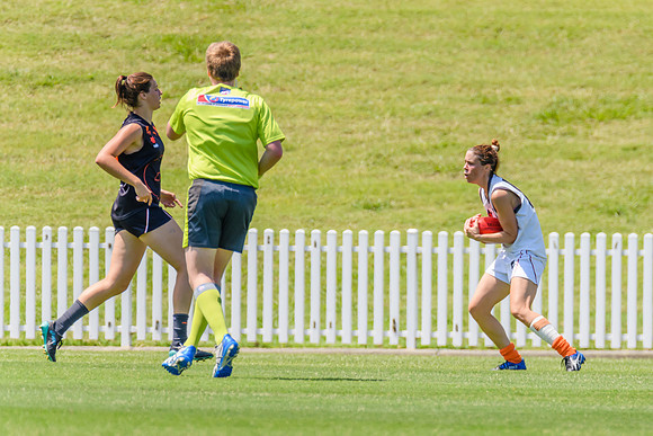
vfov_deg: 1.4
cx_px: 531
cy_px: 204
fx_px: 17361
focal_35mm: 957
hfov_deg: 2.2
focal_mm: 550
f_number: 9
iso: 800
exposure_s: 1/1600
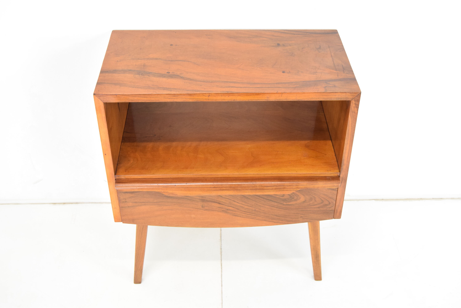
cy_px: 154
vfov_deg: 34.3
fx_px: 500
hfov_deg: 49.5
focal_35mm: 39
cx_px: 230
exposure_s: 1/125
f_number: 5.6
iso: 1600
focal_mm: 26
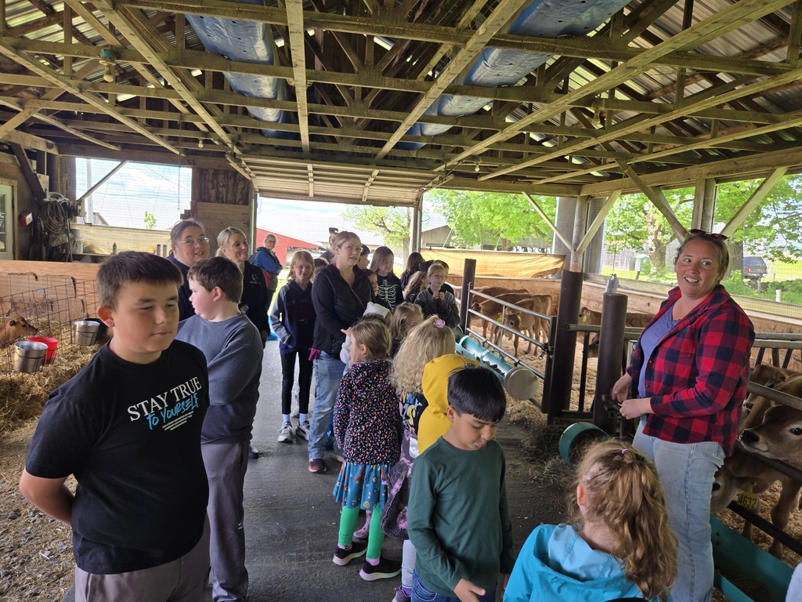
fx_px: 533
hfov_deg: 73.9
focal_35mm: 23
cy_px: 301
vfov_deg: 58.9
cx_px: 401
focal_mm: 5.4
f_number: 1.8
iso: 32
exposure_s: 1/180
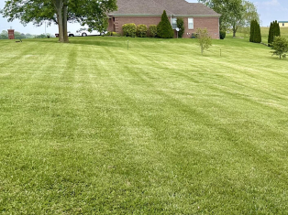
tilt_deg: -3.6
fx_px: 424
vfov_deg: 28.3
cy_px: 64
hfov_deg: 33.7
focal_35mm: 51
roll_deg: +1.5
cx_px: 299
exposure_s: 1/4184
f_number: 1.78
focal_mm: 6.86
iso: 80
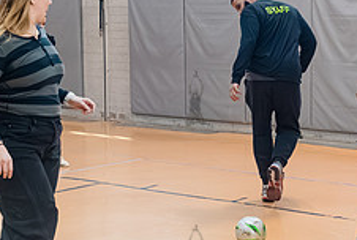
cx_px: 243
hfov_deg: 19.9
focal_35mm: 102
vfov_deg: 13.5
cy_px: 113
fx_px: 1014
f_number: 5
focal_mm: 35
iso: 8000
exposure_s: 1/800
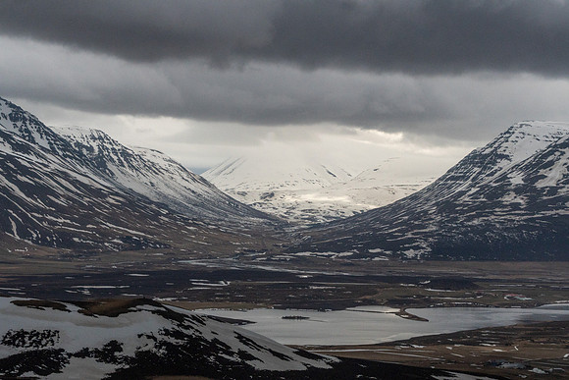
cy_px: 190
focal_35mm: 105
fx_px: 1660
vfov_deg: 13.0
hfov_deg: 19.5
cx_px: 284
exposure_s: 1/2500
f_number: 10
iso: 800
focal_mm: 70
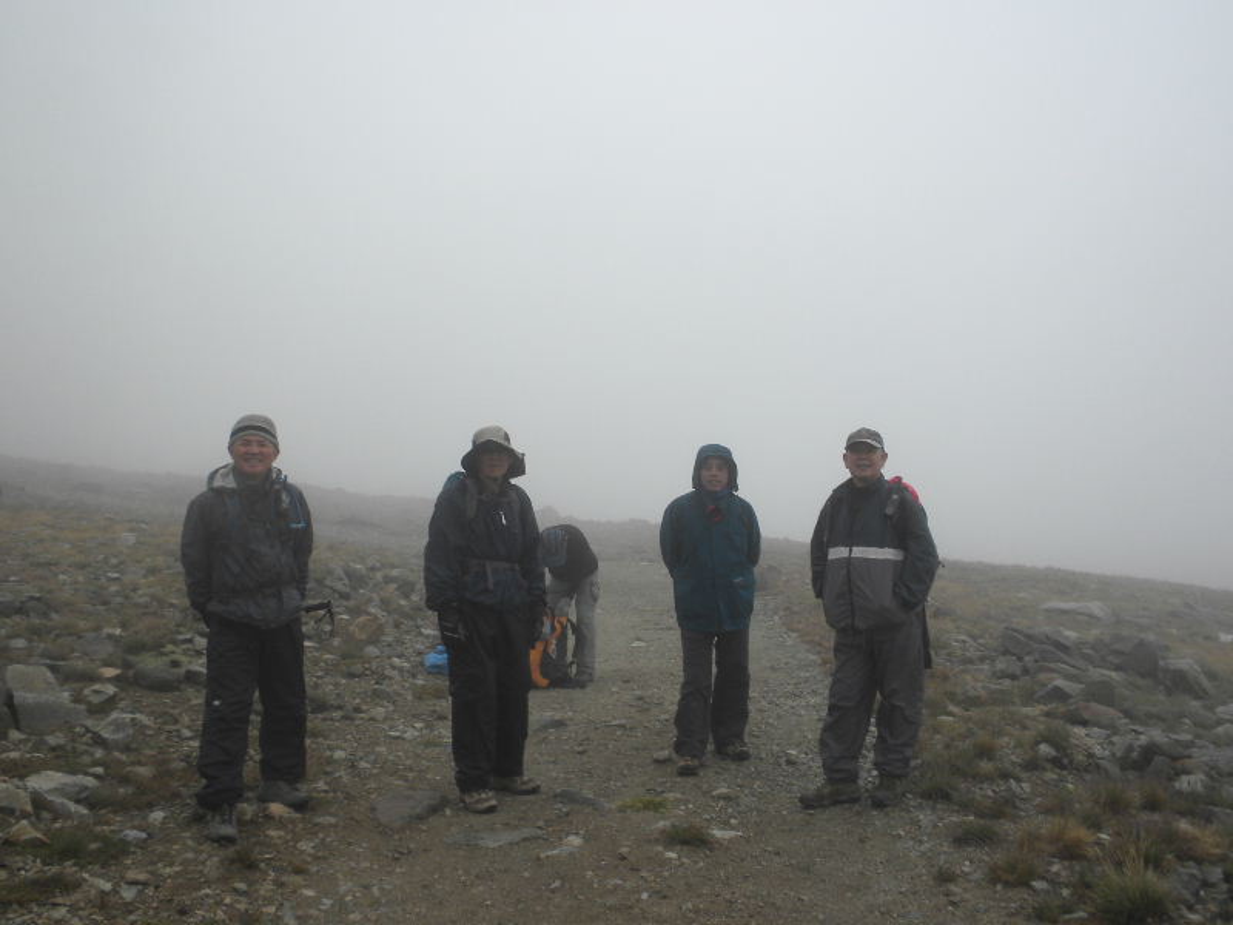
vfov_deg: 38.7
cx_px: 616
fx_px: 1318
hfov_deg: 50.1
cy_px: 462
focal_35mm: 37
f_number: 10
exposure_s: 1/75.7
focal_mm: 6.6
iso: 64
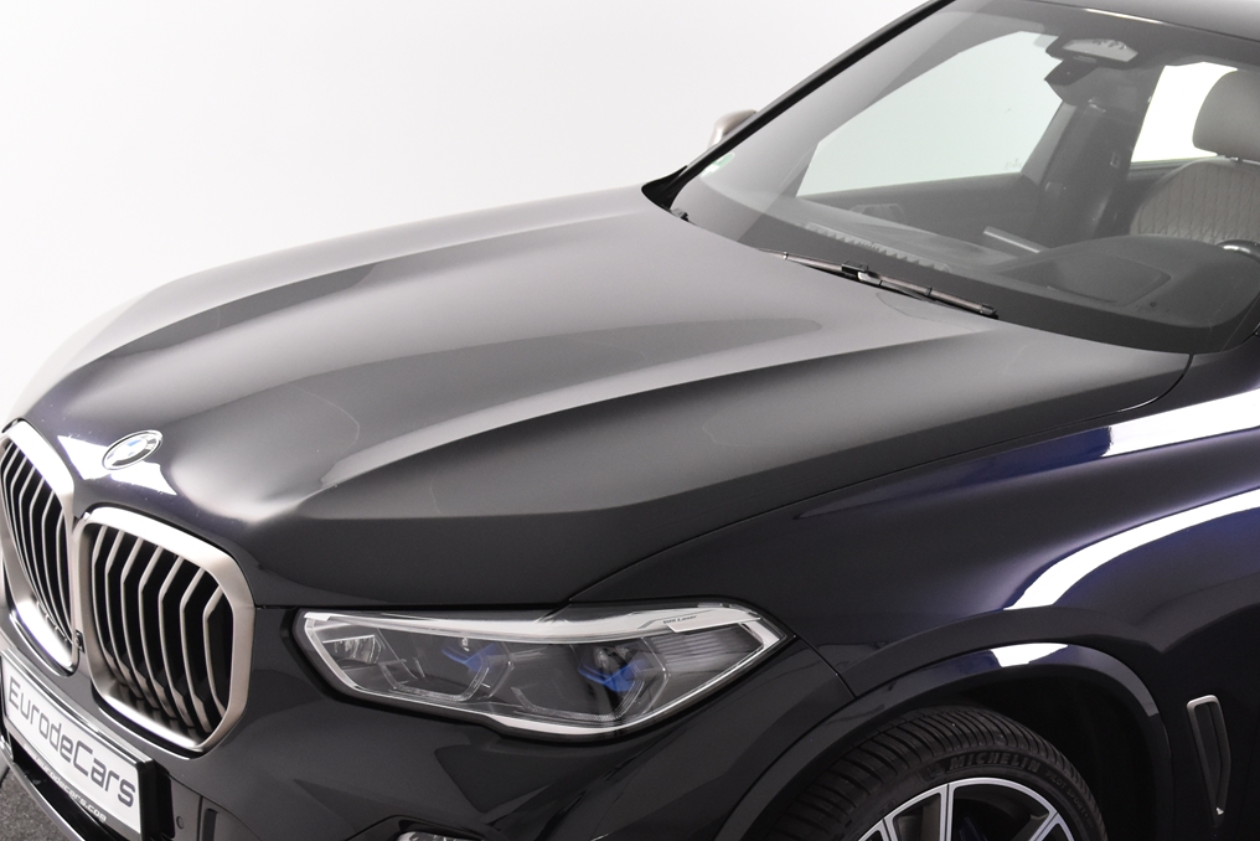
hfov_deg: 28.9
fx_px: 2381
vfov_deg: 20.0
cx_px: 1023
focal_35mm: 68
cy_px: 567
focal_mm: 24
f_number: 4
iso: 1600
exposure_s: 1/60
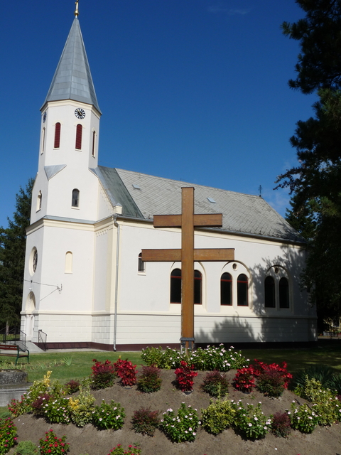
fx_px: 460
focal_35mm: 35
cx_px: 170
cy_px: 228
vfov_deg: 52.6
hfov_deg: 40.7
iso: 100
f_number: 8
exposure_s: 1/500
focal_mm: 6.2
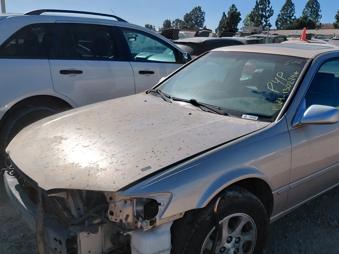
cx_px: 215
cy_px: 147
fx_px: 323
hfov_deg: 54.6
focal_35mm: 33
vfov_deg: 42.8
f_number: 1.8
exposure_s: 1/3775
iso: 50
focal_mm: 4.69
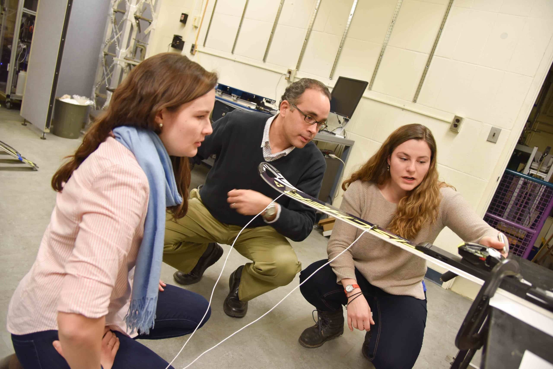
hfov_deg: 73.7
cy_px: 184
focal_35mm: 24
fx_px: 369
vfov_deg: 53.2
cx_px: 276
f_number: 4
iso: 800
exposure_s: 1/60
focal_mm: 24
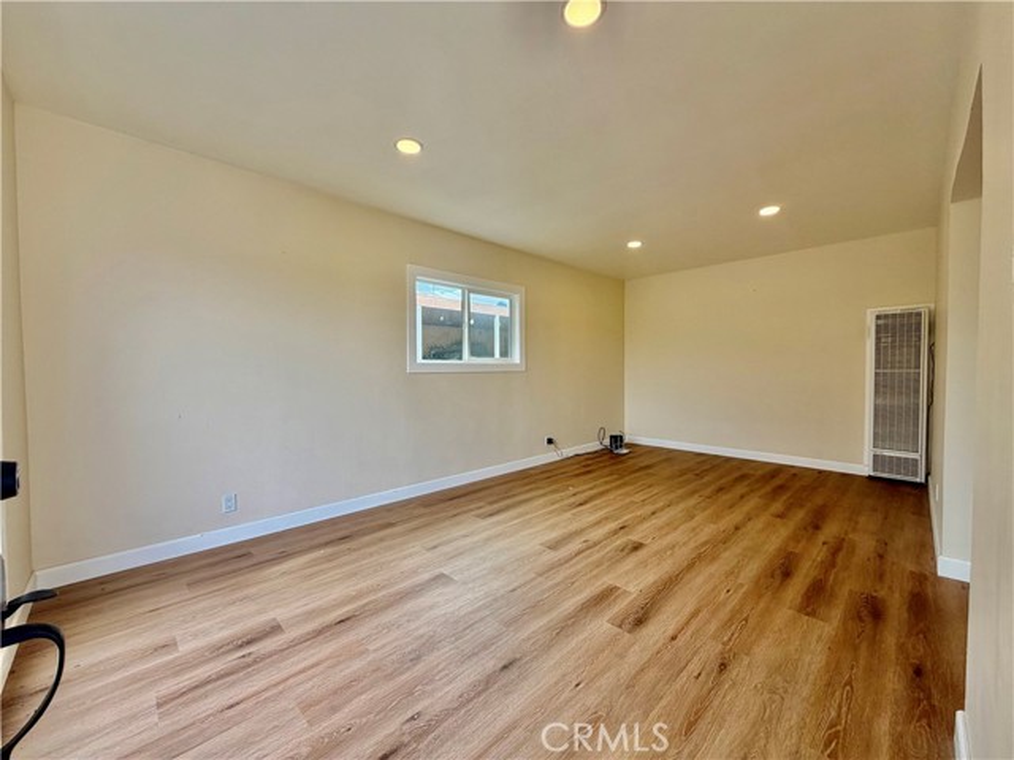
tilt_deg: -1.8
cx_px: 507
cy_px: 380
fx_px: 410
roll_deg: +0.5
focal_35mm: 14
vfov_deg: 85.7
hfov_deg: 102.1
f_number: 2.2
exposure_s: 1/186
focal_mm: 2.22
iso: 40
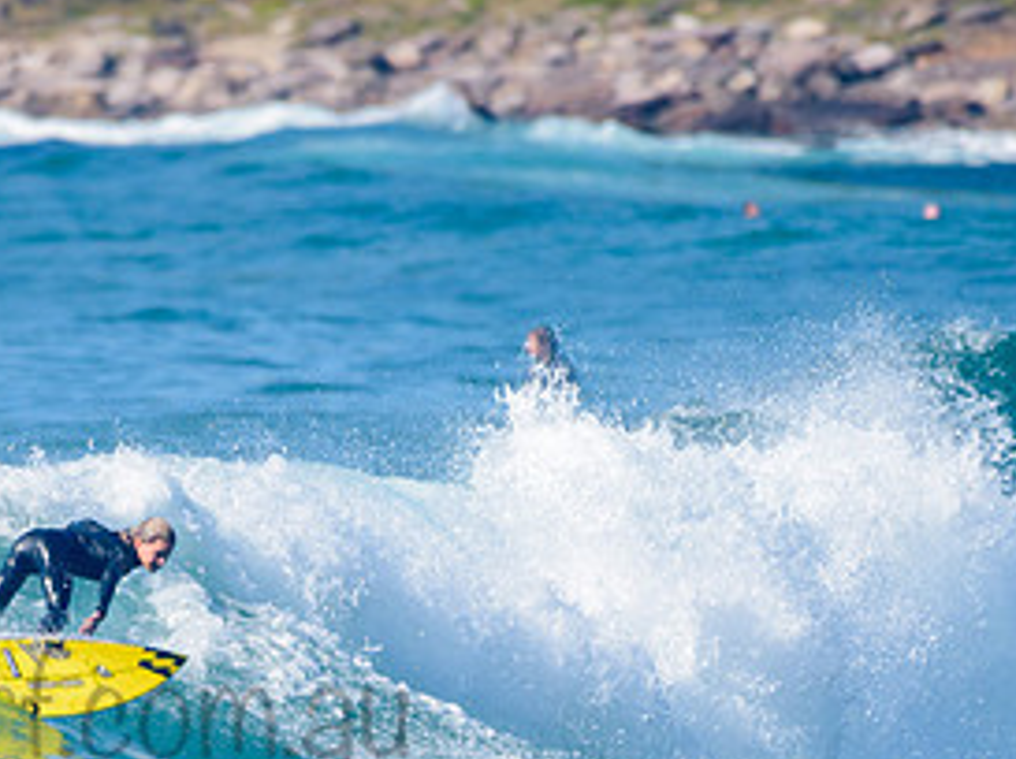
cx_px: 43
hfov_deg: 1.5
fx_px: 38223
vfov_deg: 1.1
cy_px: 733
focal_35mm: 1304
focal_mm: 500
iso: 250
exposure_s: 1/2000
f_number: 5.6
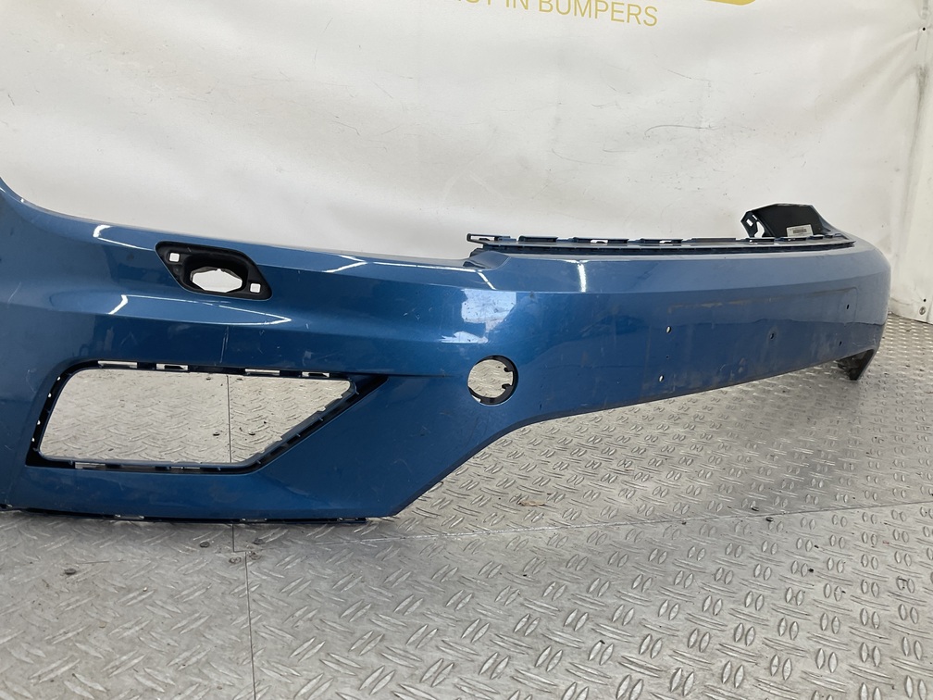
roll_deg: -5.7
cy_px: 350
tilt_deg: -14.5
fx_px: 782
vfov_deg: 48.2
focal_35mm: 29
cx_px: 466
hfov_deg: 61.7
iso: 25
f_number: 1.8
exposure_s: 1/120
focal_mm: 3
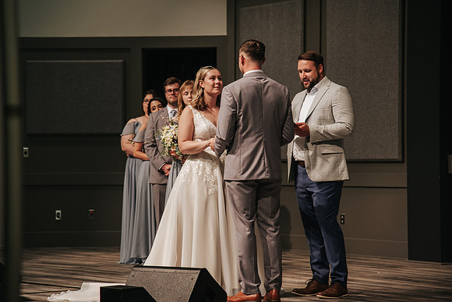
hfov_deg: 15.9
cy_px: 141
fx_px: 1616
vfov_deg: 10.7
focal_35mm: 129
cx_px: 211
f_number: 4
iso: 1000
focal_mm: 120
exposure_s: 1/200
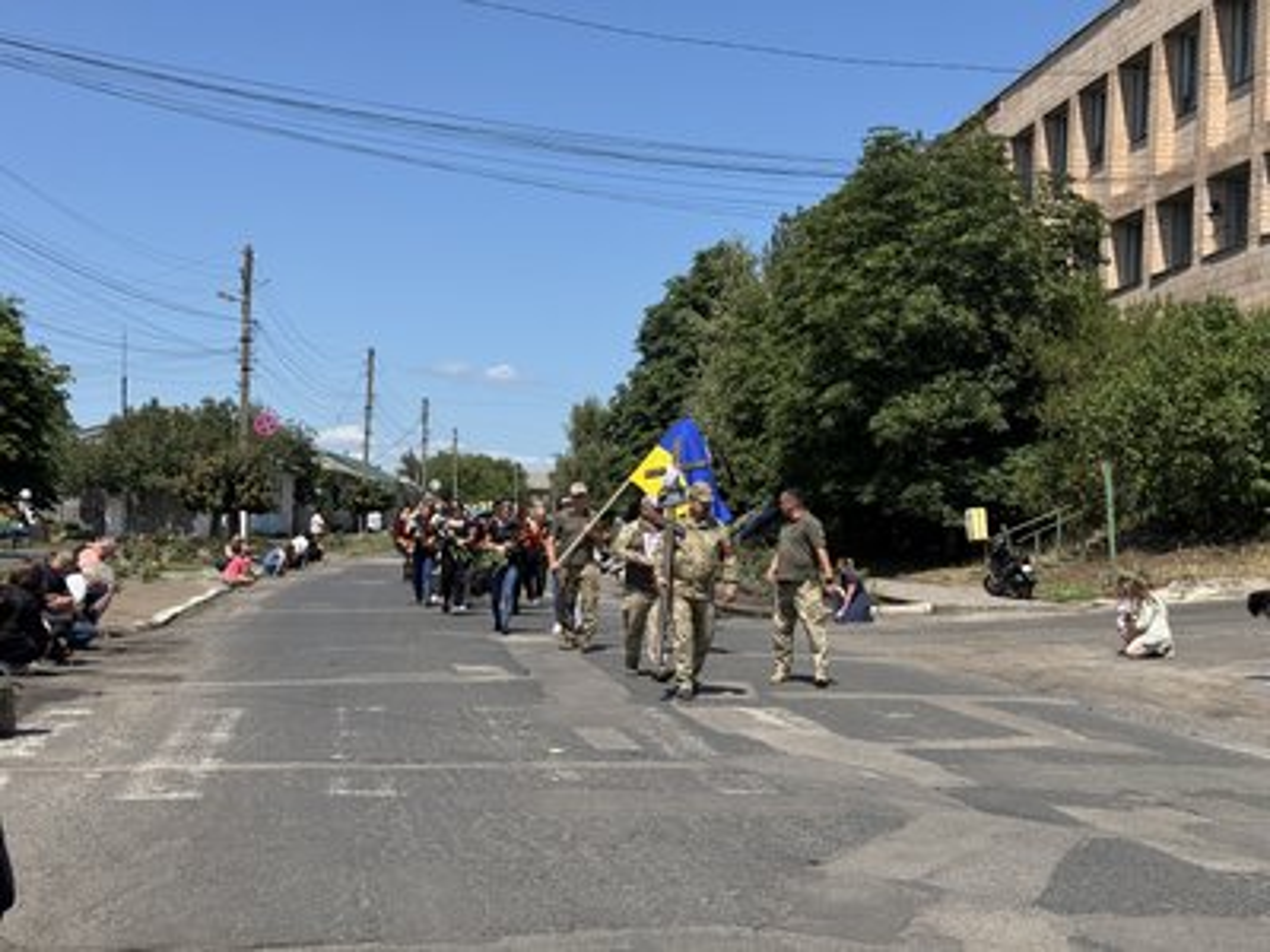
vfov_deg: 30.3
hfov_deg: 39.7
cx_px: 635
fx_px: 1761
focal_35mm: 48
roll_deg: -2.0
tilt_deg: +2.5
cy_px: 476
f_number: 1.78
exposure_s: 1/4975
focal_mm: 6.76
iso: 64
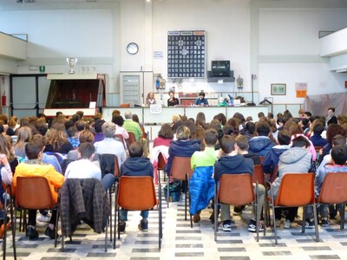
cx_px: 174
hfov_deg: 36.8
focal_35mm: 52
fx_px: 521
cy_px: 130
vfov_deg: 28.0
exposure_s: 1/8
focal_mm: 9.2
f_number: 4.1
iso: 640
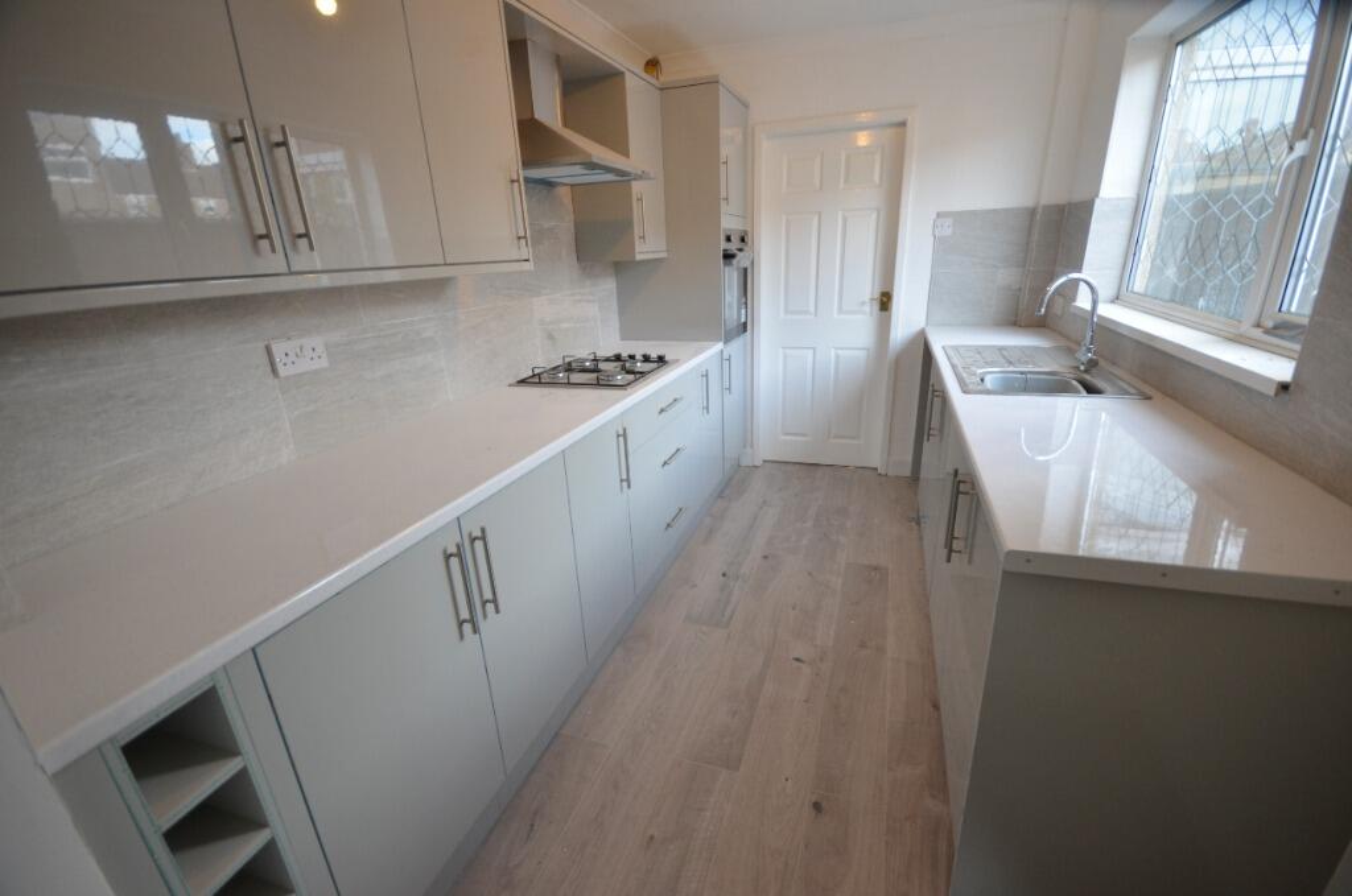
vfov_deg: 77.1
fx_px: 562
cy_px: 448
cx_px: 676
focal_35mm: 15
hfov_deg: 100.5
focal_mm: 10
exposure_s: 1/60
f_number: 4
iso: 400
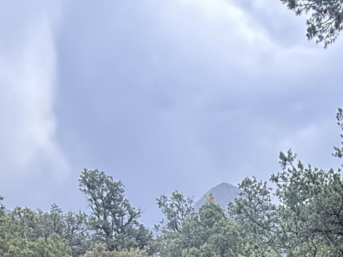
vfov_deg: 18.8
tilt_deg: -13.6
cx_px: 263
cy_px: 471
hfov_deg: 32.0
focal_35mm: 59
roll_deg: +2.1
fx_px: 585
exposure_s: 1/196
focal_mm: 2.22
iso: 64
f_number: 2.2
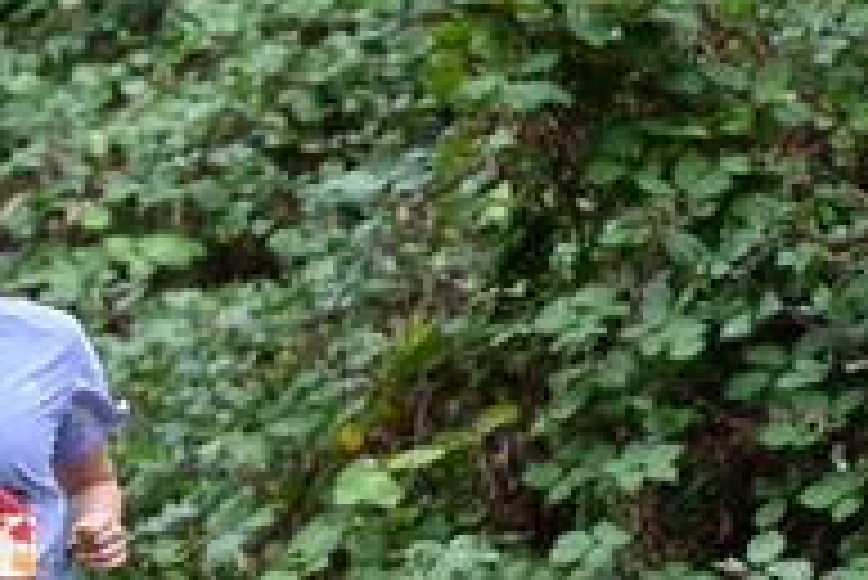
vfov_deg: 2.4
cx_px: -94
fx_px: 13729
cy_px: 425
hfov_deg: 3.6
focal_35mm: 569
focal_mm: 200
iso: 400
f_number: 6.3
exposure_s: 1/320
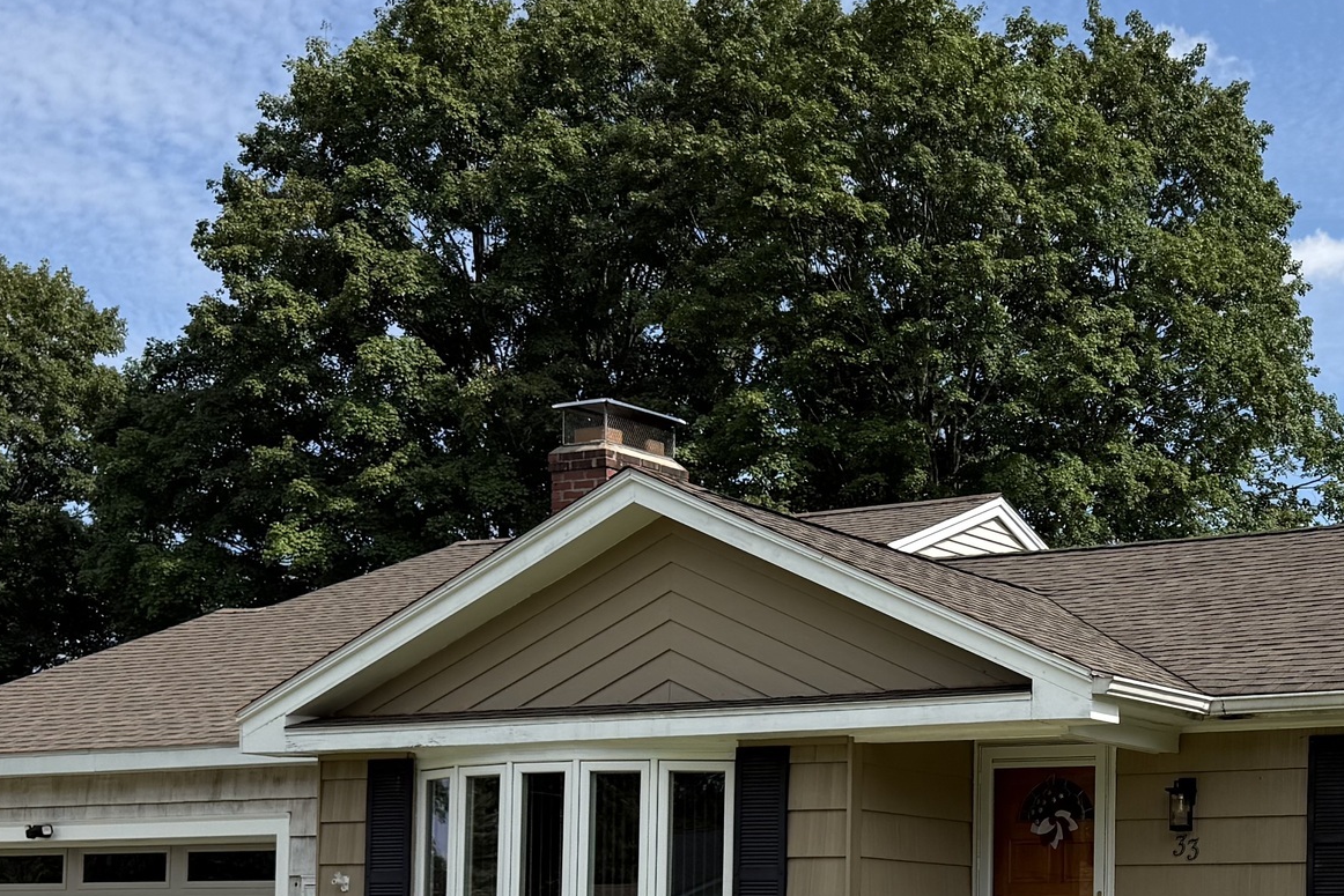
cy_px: 893
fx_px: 2464
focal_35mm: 66
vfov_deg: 20.0
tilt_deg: +1.7
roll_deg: -0.2
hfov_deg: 29.2
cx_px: 1226
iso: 80
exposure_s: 1/3953
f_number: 1.78
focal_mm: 6.76
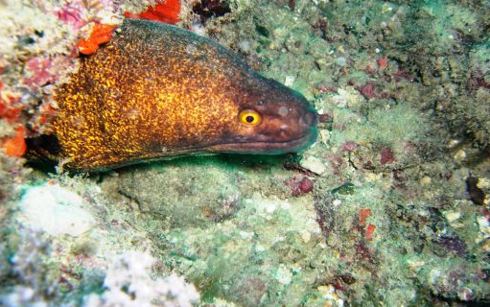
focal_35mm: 42
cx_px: 255
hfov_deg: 47.2
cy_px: 140
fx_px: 561
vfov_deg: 30.6
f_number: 2.7
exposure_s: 1/60
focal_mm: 6.2
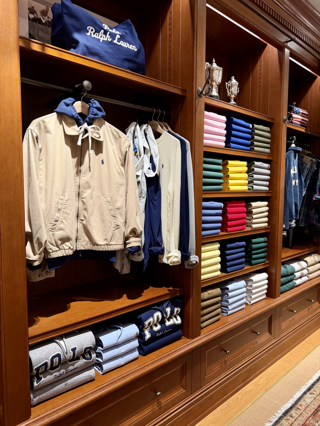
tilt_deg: -3.8
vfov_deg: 71.6
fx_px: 296
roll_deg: -0.5
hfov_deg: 56.8
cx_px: 160
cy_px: 213
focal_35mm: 24
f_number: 1.78
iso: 160
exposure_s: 1/100
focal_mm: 6.76
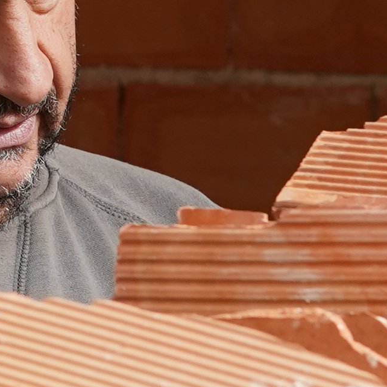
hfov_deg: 4.3
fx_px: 5021
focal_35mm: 397
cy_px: -82
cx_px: -615
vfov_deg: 4.4
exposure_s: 1/250
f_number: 5.6
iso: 250
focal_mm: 50
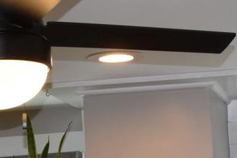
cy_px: 419
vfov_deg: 7.4
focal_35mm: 171
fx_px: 1127
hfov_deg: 12.0
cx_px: 86
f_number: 5
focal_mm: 18
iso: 250
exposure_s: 1/80
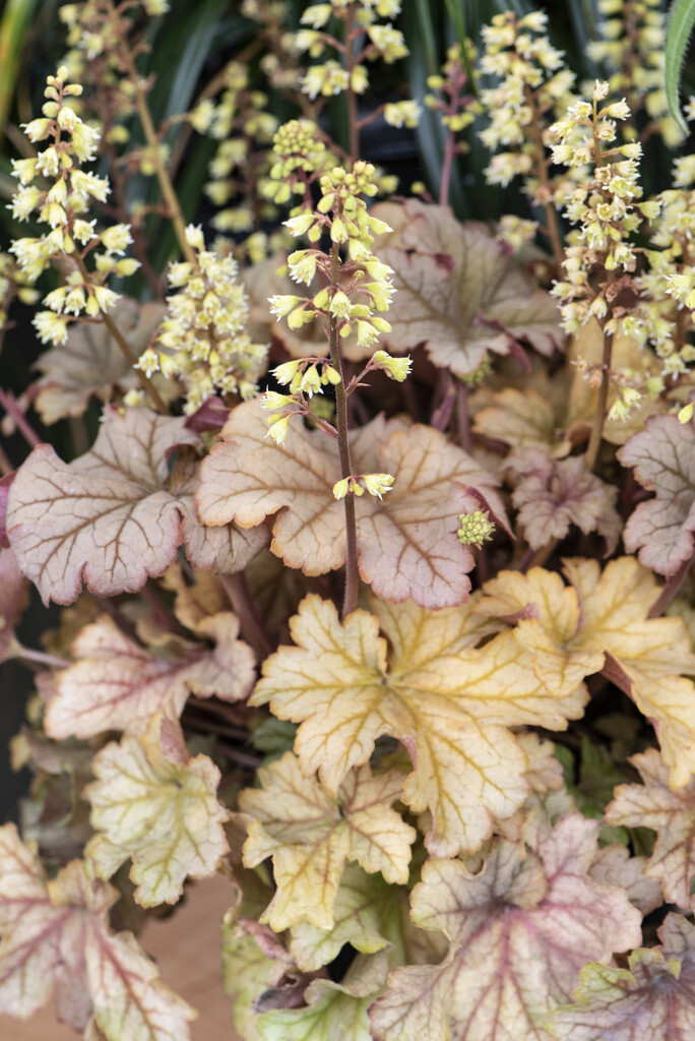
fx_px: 3036
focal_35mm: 105
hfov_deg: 13.1
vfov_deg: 19.4
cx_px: 348
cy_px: 520
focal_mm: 105
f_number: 11
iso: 640
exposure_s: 1/50
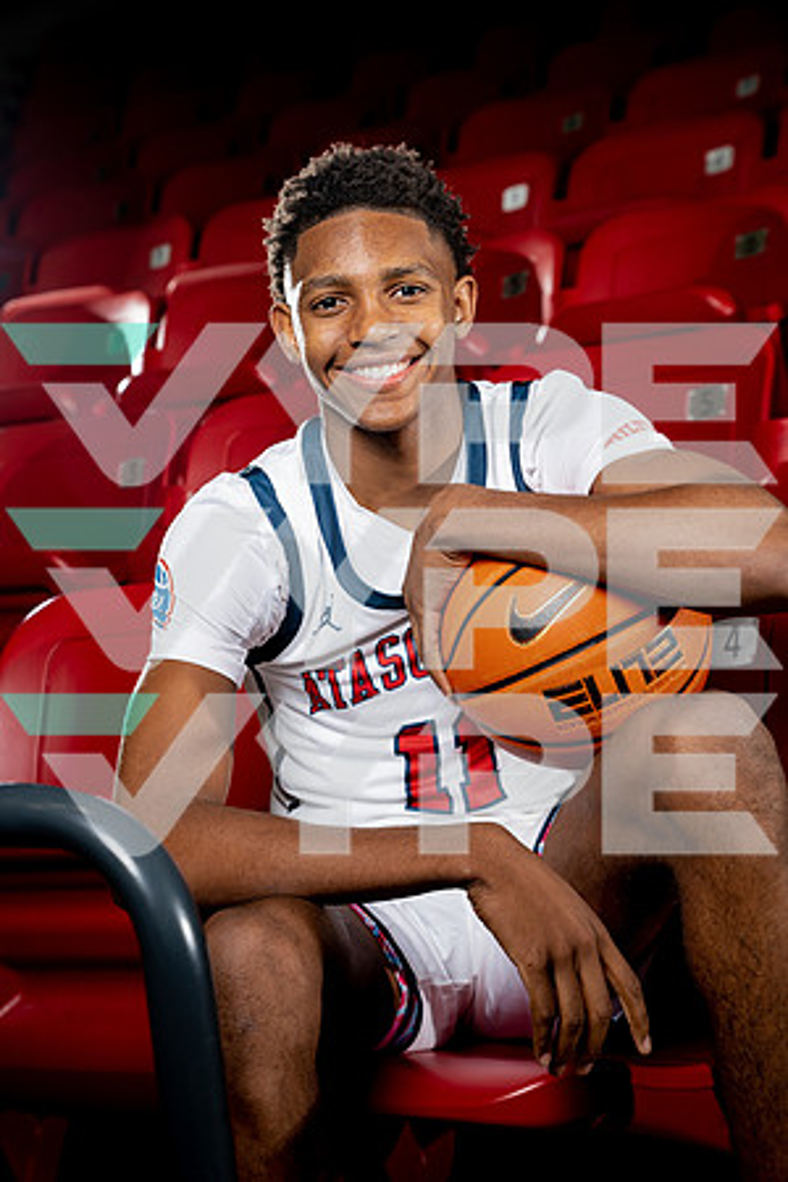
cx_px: 394
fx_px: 2298
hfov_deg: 19.5
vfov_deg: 28.8
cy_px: 591
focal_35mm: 70
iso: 320
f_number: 5.6
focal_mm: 70
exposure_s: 1/250
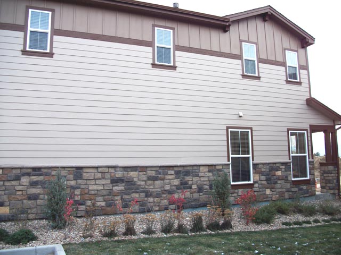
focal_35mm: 32
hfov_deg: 56.8
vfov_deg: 44.2
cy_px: 128
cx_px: 170
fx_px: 315
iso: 80
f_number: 2.9
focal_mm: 5.7
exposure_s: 1/80
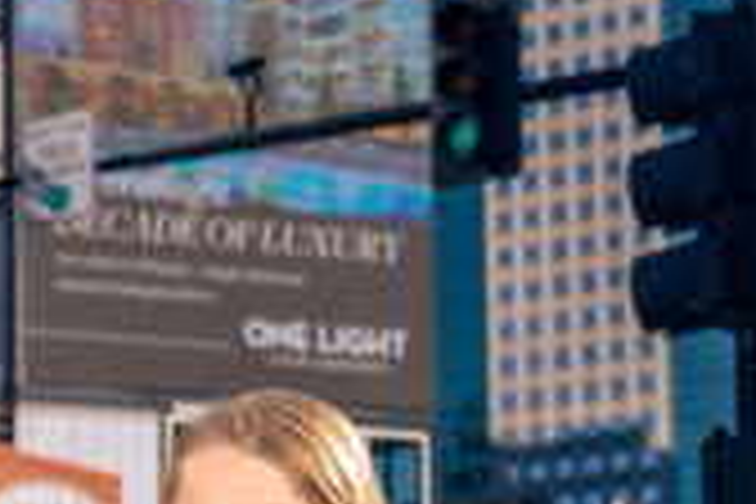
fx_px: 3591
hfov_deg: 11.3
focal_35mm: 171
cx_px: -562
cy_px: 785
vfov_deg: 7.9
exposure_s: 1/1600
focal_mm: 28
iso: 50
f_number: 2.8
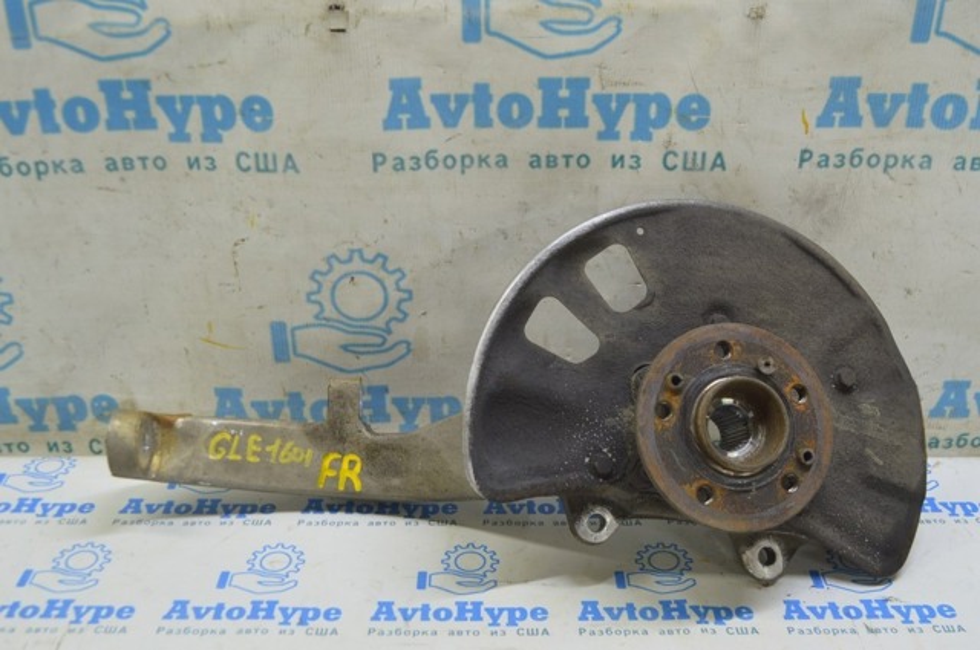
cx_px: 490
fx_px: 1101
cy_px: 325
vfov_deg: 32.9
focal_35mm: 40
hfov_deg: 48.0
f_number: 5.6
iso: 400
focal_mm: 27
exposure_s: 1/20
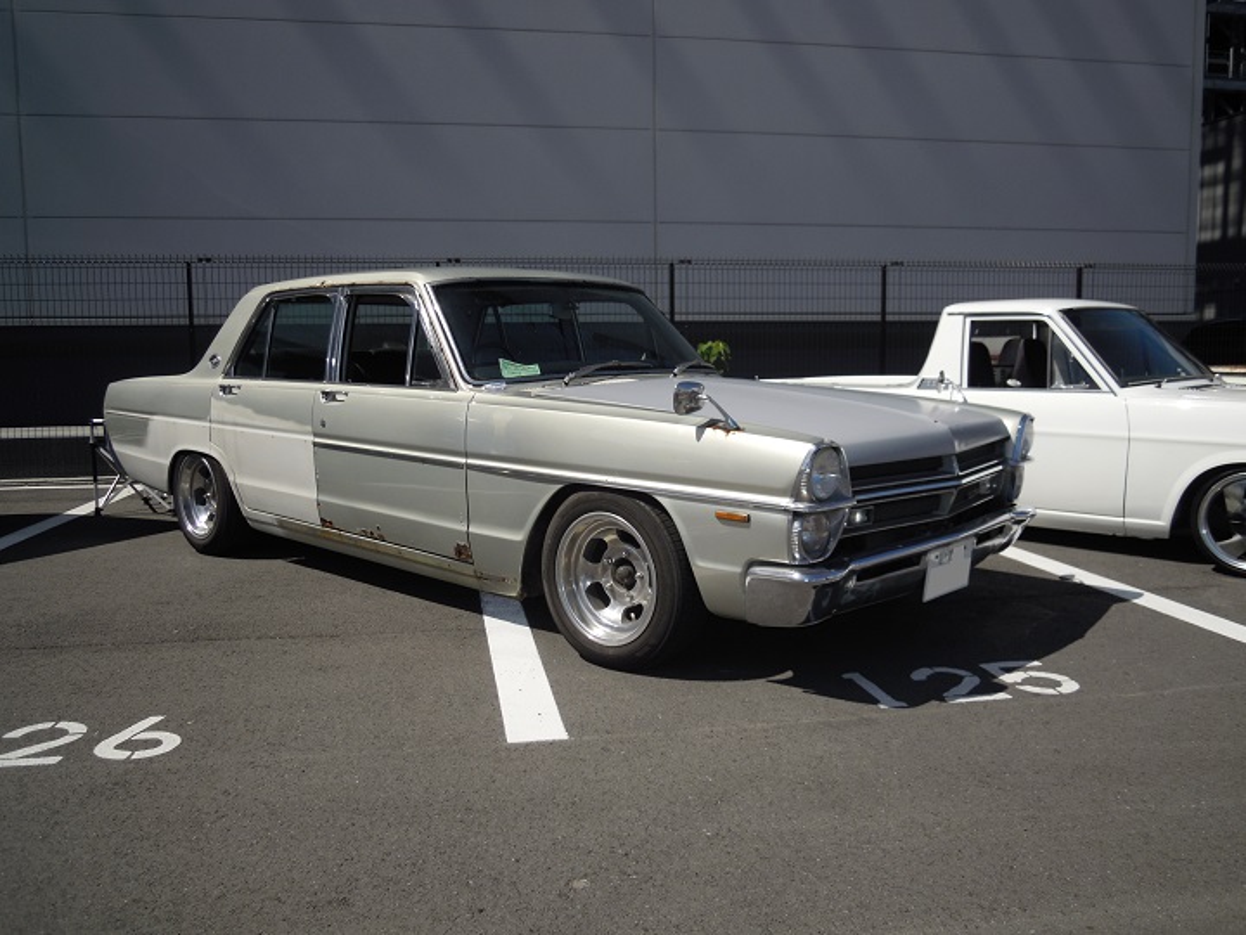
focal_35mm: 28
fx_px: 1008
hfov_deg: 63.4
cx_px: 623
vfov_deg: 49.7
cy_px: 468
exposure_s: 1/640
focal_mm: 5
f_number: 5.4
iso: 100
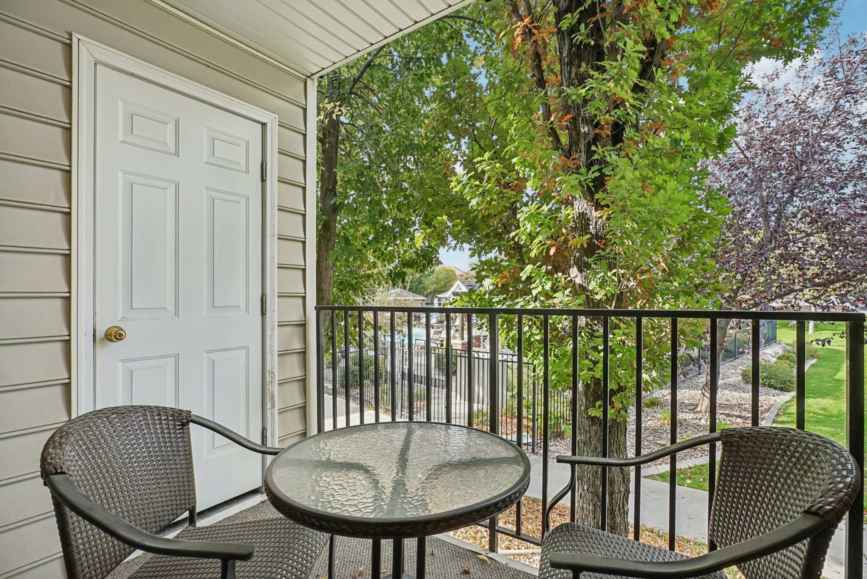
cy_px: 290
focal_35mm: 16
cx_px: 434
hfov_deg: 96.7
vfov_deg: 73.8
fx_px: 386
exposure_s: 1/125
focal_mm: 16
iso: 400
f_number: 8
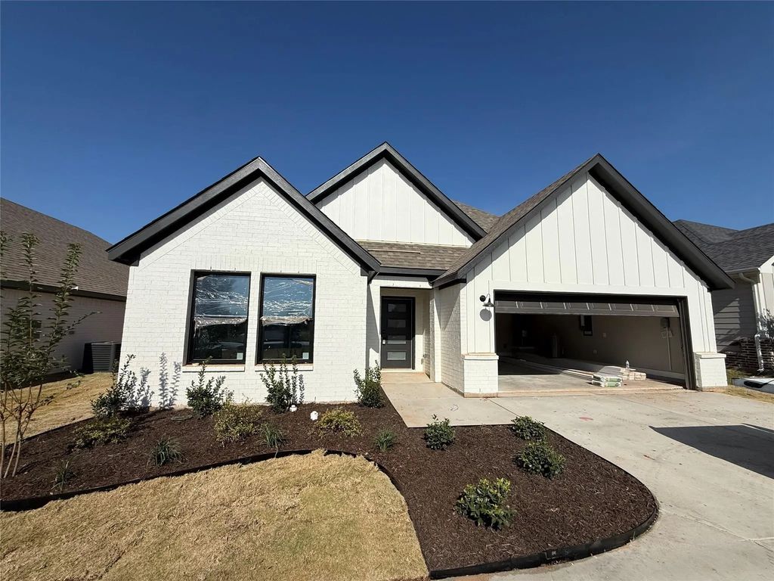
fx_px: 313
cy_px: 290
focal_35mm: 14
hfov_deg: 102.1
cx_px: 387
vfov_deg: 85.7
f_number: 2.2
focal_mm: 2.22
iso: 40
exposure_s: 1/6173
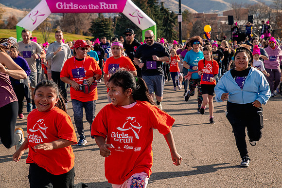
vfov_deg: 15.0
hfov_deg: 22.4
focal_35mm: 91
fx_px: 711
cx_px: 146
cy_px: 94
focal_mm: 85
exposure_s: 1/1000
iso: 800
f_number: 10
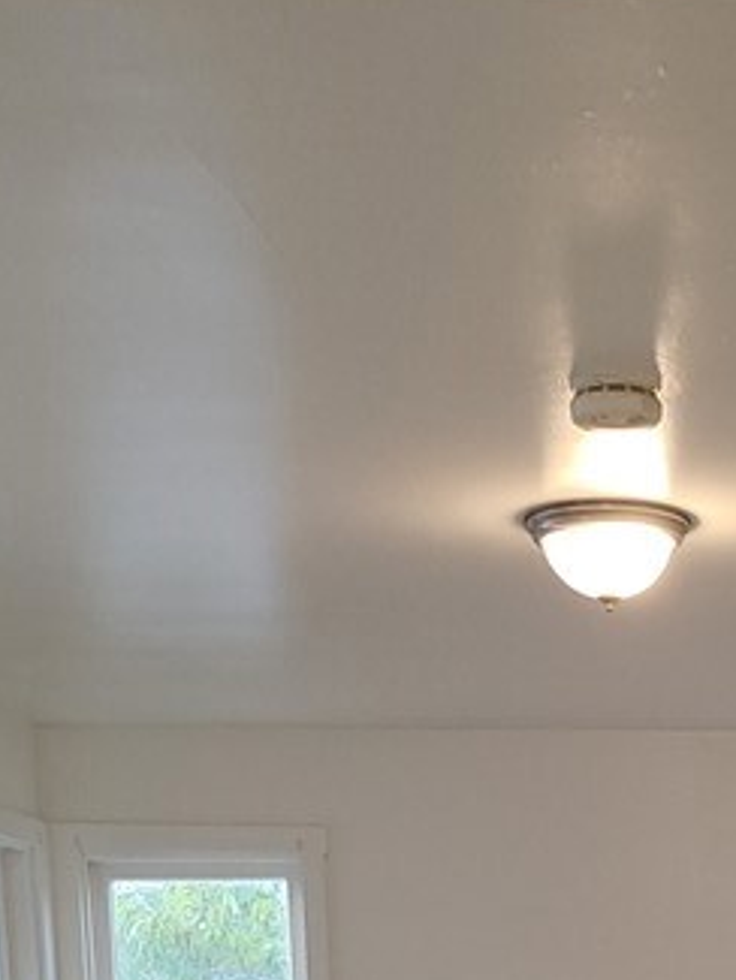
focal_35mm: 82
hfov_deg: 17.2
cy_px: 1360
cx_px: 887
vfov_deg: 21.1
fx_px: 2323
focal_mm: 5.4
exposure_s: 1/40
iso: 125
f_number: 1.8
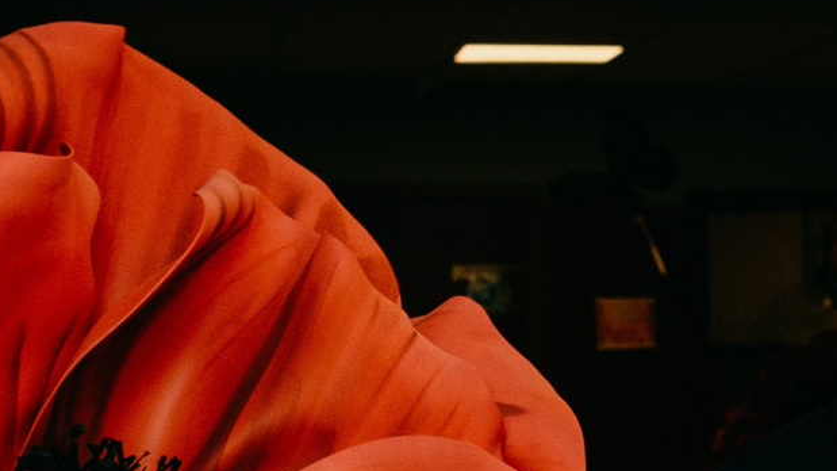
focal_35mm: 144
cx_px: 1535
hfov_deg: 13.3
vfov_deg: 8.3
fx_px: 3196
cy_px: 626
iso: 320
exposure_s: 1/160
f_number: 4
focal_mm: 27
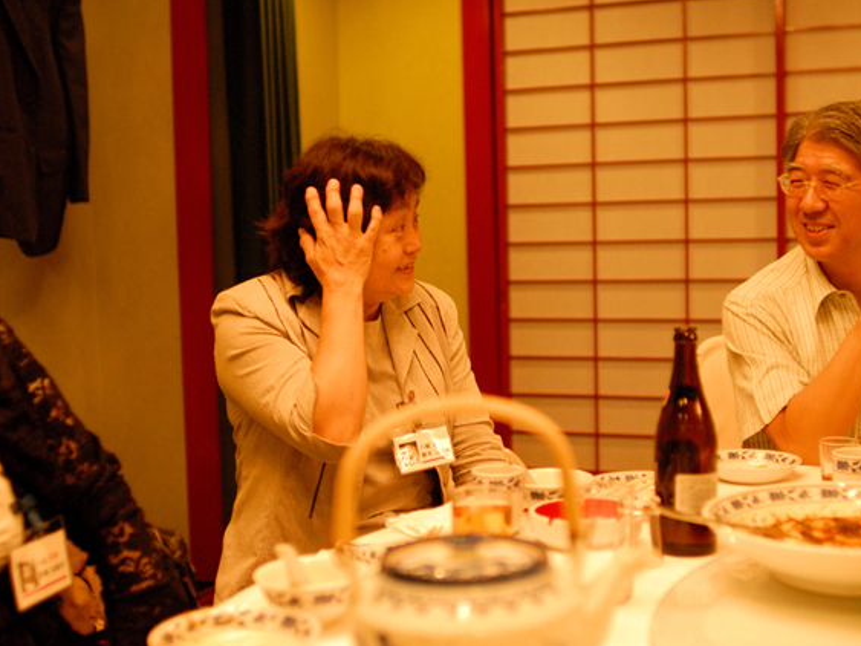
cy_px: 322
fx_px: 1144
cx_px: 488
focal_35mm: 46
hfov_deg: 41.2
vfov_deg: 31.5
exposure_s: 1/80
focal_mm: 28
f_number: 2
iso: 800
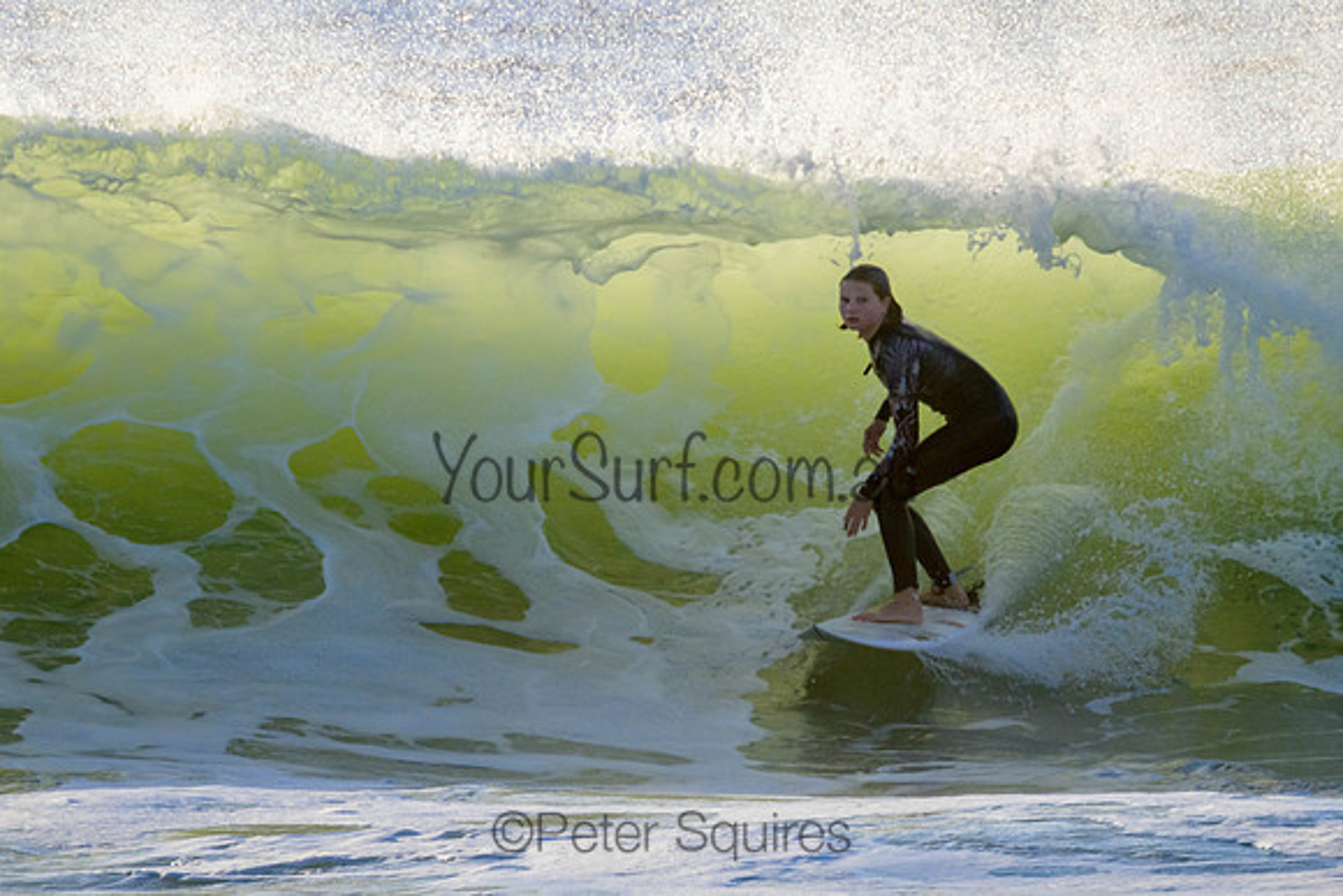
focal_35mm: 1098
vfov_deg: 1.3
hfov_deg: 1.9
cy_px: 363
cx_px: 611
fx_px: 40969
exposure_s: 1/1000
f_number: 11
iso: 640
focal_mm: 800
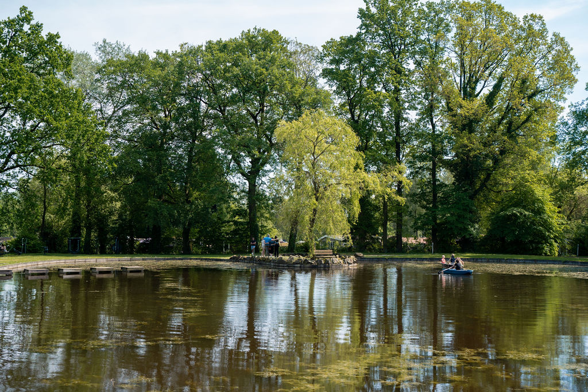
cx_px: 294
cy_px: 196
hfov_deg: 46.3
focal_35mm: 42
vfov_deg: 31.9
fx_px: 687
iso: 400
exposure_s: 1/800
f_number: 4.5
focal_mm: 41
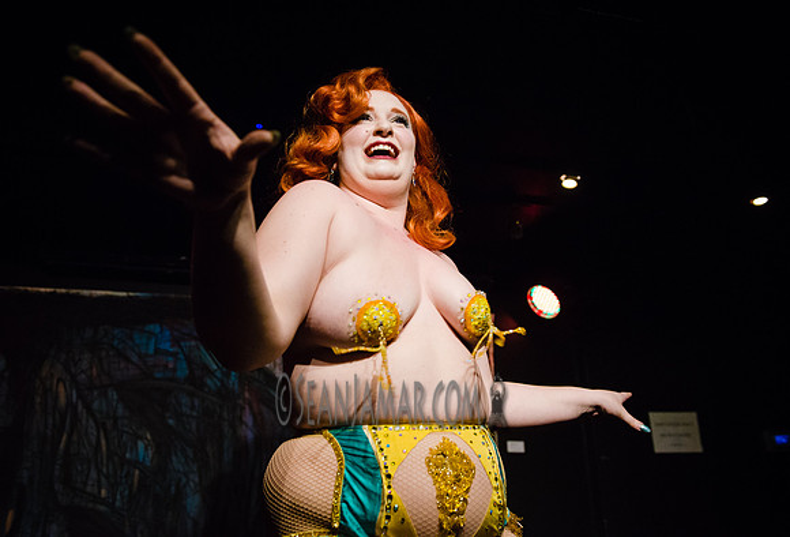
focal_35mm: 28
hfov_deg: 65.7
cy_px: 264
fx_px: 612
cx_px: 408
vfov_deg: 47.3
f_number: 3.5
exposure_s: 1/400
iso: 5000
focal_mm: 27
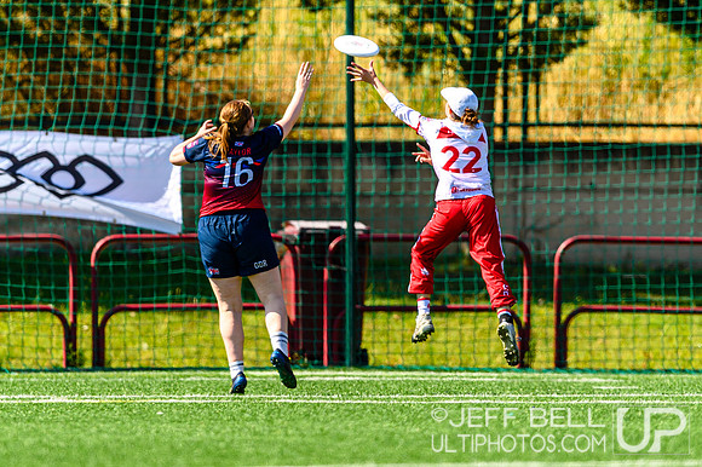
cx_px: 339
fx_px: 14673
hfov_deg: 2.7
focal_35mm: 753
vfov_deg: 1.8
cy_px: 242
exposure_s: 1/1600
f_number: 3.2
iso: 100
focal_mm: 400
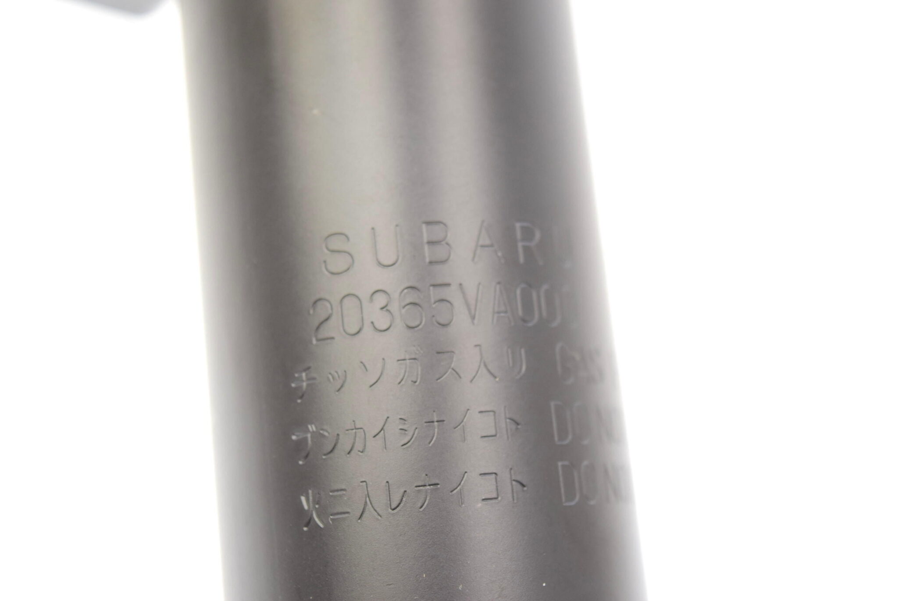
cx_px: 450
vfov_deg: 19.0
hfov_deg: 28.1
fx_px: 1799
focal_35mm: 72
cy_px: 300
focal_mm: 48
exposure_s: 1/60
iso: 640
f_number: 5.3
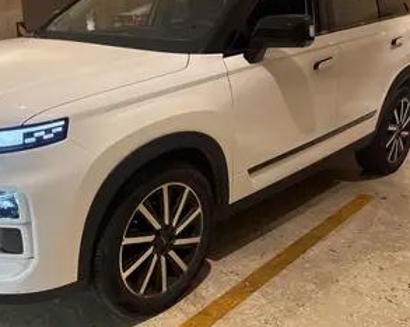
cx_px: 153
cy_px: 150
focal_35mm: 39
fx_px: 473
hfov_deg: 46.4
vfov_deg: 38.2
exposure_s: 1/60
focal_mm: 5.96
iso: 100
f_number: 1.6
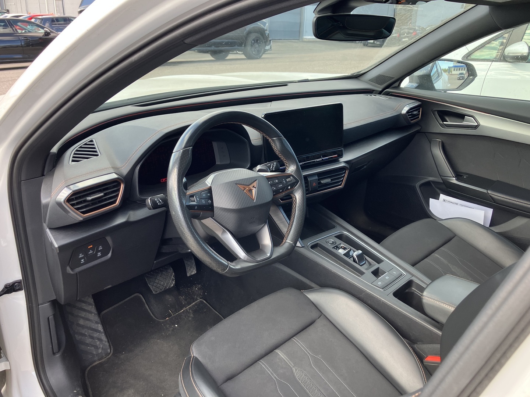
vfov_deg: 49.7
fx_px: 429
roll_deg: -2.4
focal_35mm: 28
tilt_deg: -20.7
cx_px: 265
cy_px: 198
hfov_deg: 63.4
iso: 32
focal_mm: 3.99
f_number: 1.8
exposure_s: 1/124
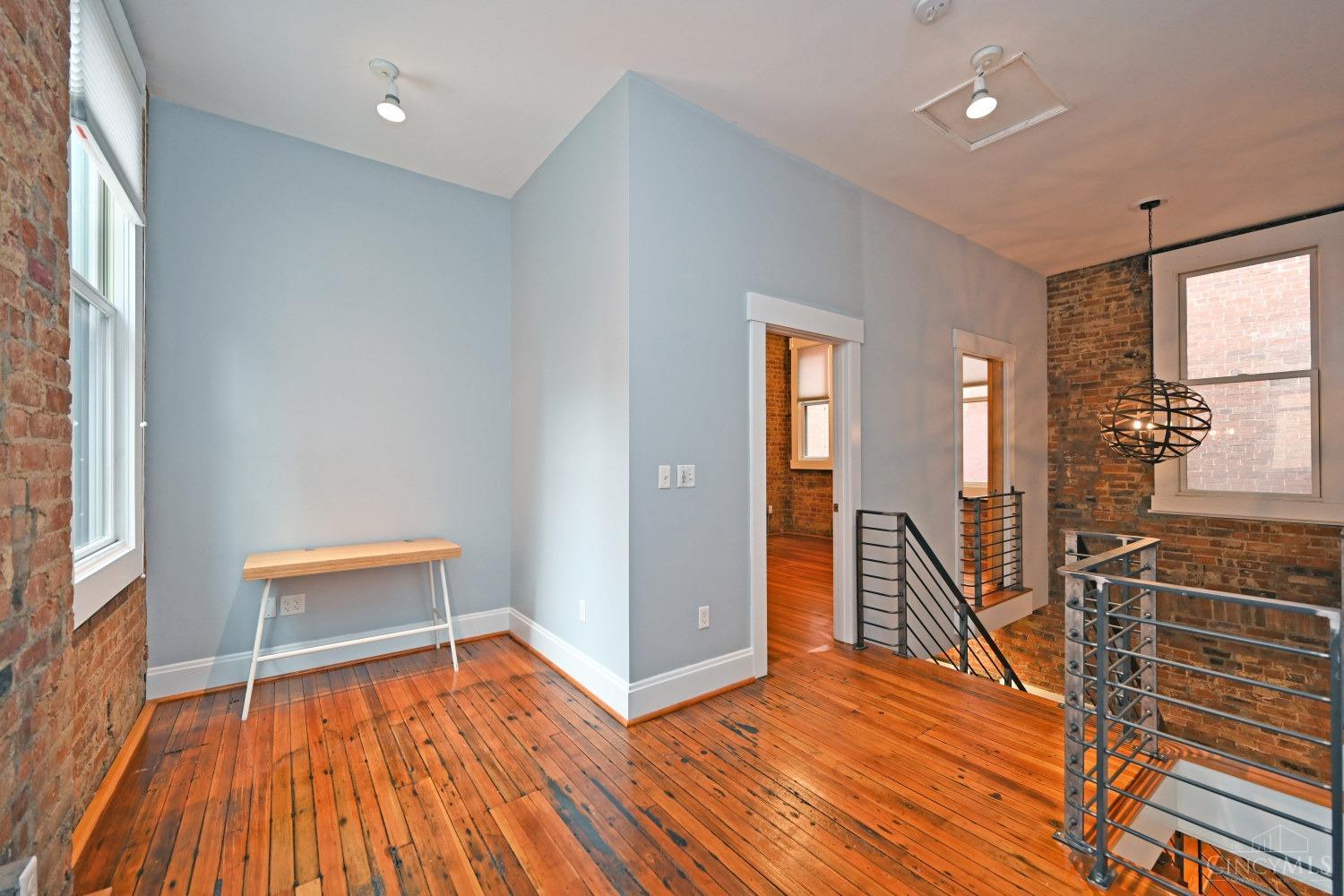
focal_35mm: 14
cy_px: 448
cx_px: 672
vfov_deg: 81.2
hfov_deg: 104.3
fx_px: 523
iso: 400
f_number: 4
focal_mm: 14
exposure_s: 1/60
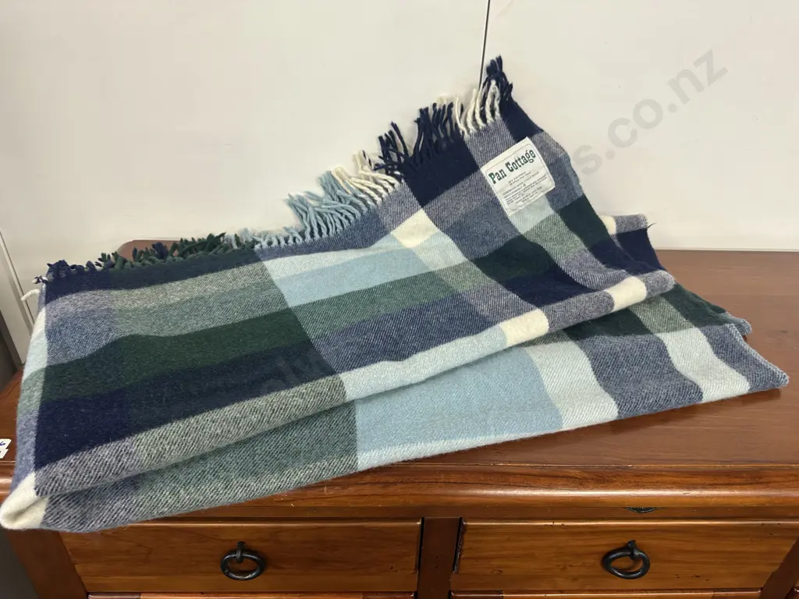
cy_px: 300
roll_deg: -1.2
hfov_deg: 71.6
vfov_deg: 56.8
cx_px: 400
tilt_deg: -32.7
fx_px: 554
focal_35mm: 24
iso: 125
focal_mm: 6.86
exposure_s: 1/50
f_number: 1.78
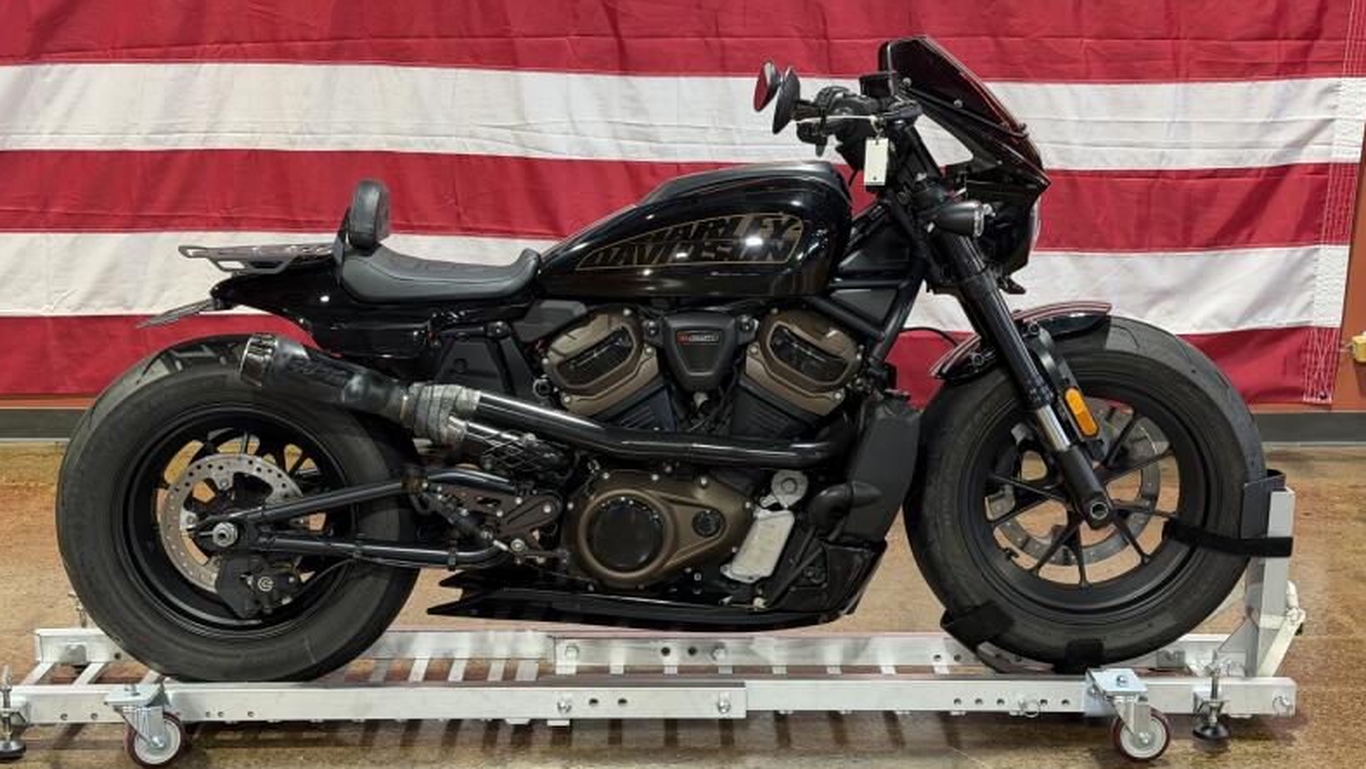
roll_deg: +0.5
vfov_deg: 22.6
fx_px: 1920
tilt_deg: -12.0
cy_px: 407
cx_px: 677
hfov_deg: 39.2
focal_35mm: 53
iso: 80
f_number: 1.78
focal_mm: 6.76
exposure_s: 1/60
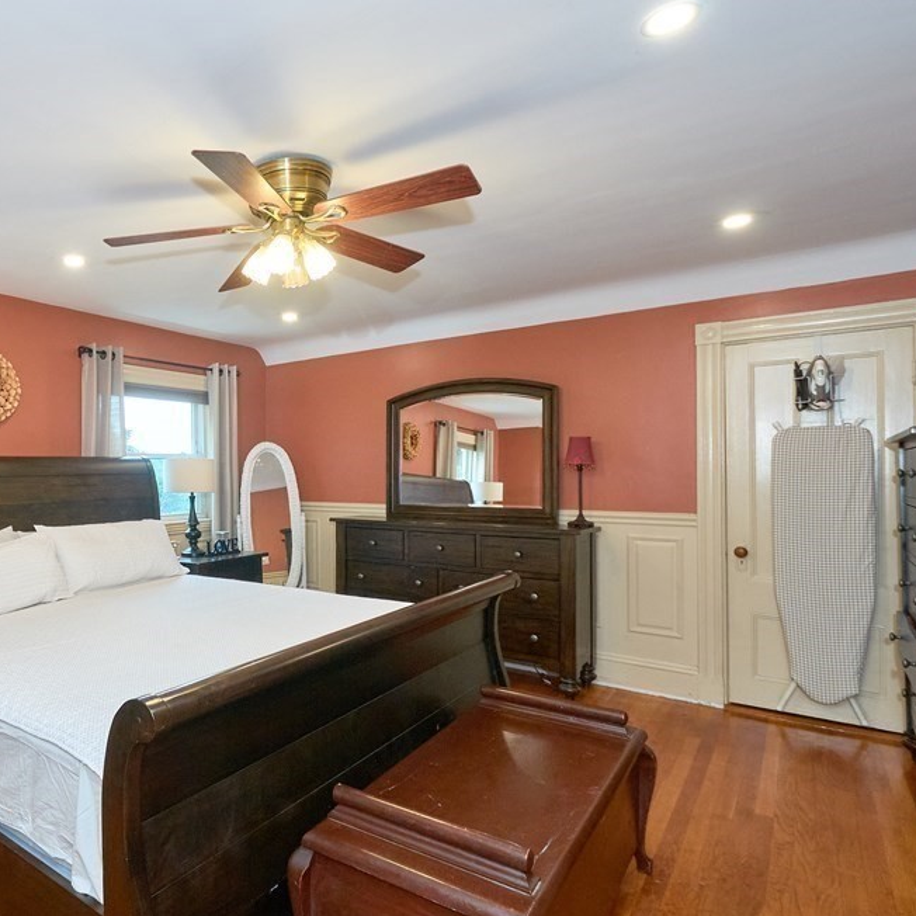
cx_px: 215
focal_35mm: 20
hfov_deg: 69.2
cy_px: 455
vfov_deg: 74.8
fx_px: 599
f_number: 5.6
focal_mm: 10
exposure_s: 1/60
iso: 800
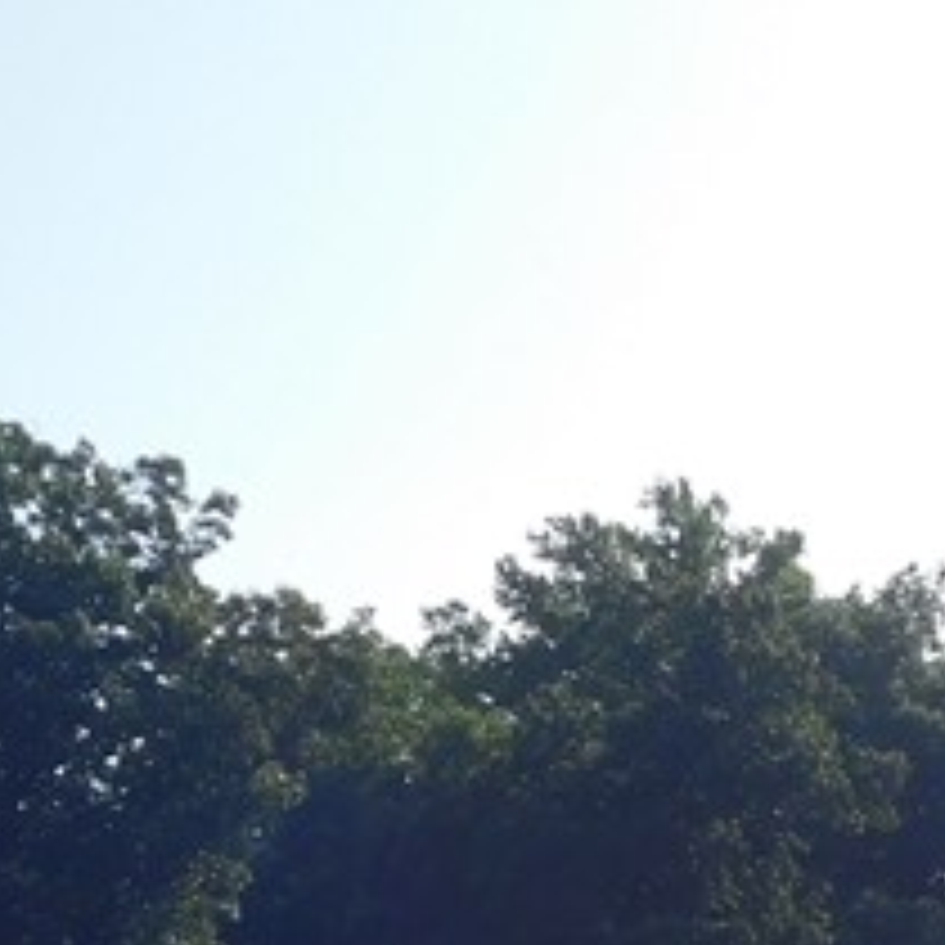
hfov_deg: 13.4
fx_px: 3984
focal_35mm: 129
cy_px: 909
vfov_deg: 13.4
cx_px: 166
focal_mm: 5.3
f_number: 6.4
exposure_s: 1/400
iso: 125
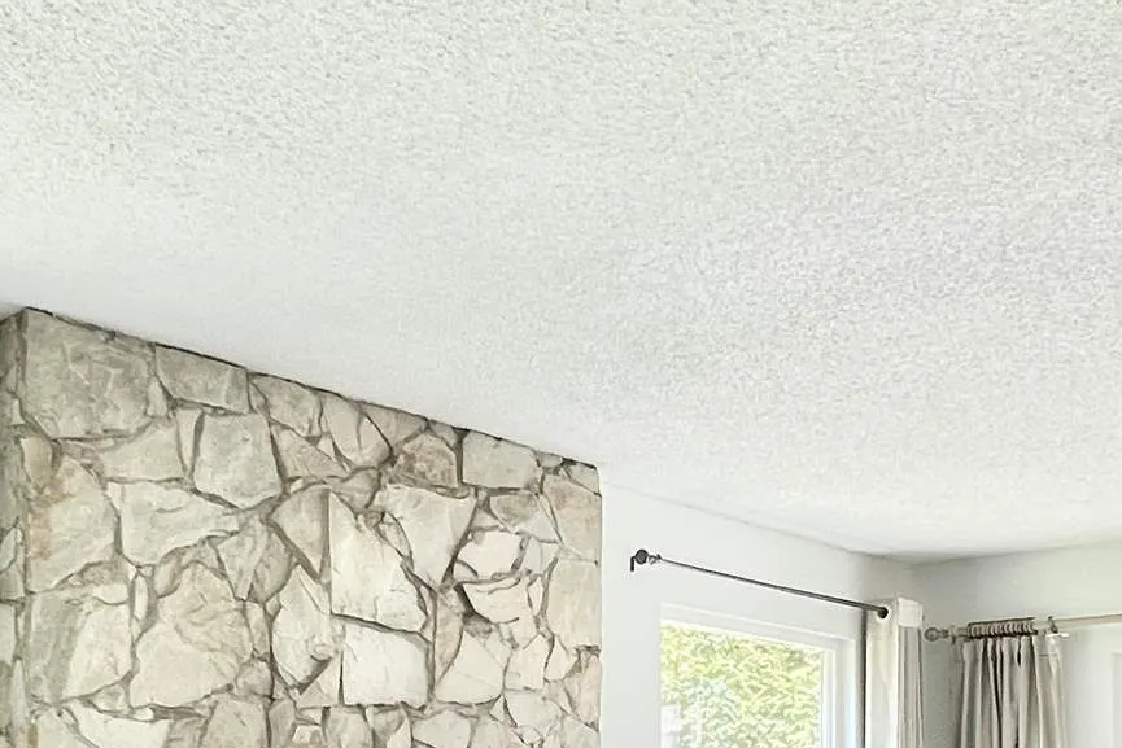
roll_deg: -0.3
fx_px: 1496
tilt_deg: +1.9
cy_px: 797
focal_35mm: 48
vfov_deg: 26.2
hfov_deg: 41.1
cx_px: 612
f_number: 1.8
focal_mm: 1.57
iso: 200
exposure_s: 1/120
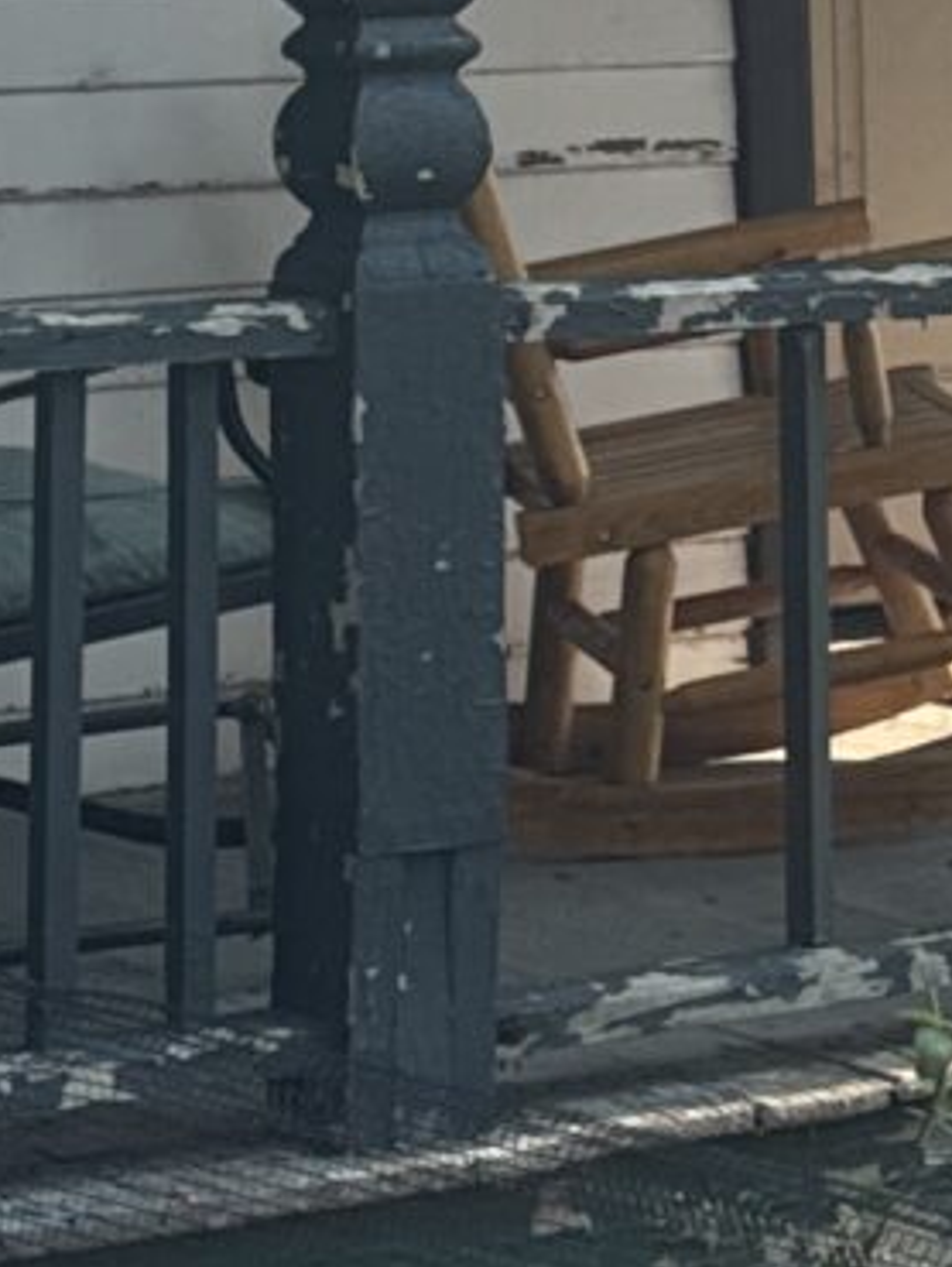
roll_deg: +1.6
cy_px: 41
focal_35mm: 166
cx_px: 1185
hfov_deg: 8.8
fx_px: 6080
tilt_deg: -1.1
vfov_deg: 11.8
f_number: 1.78
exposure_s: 1/1042
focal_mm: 6.76
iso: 80
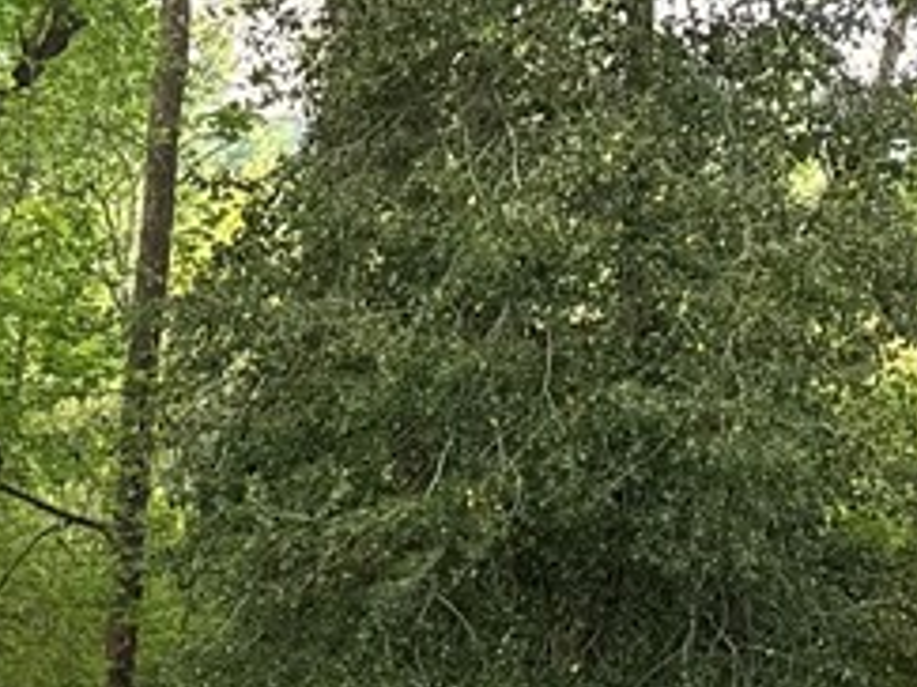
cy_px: 1382
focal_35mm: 101
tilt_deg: -23.4
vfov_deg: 12.8
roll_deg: -2.7
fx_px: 2674
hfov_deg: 17.2
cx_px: -543
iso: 200
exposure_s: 1/108
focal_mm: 6.76
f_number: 1.78
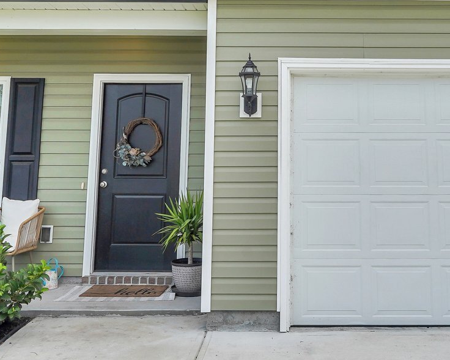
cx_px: 294
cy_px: 55
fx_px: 626
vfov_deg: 31.0
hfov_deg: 39.1
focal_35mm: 47
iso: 200
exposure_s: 1/160
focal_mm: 18
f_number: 10
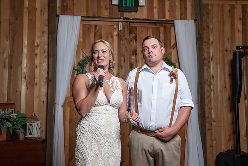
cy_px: 86
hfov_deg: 45.5
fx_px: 295
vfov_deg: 31.3
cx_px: 128
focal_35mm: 43
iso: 1000
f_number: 4
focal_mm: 40
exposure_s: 1/200
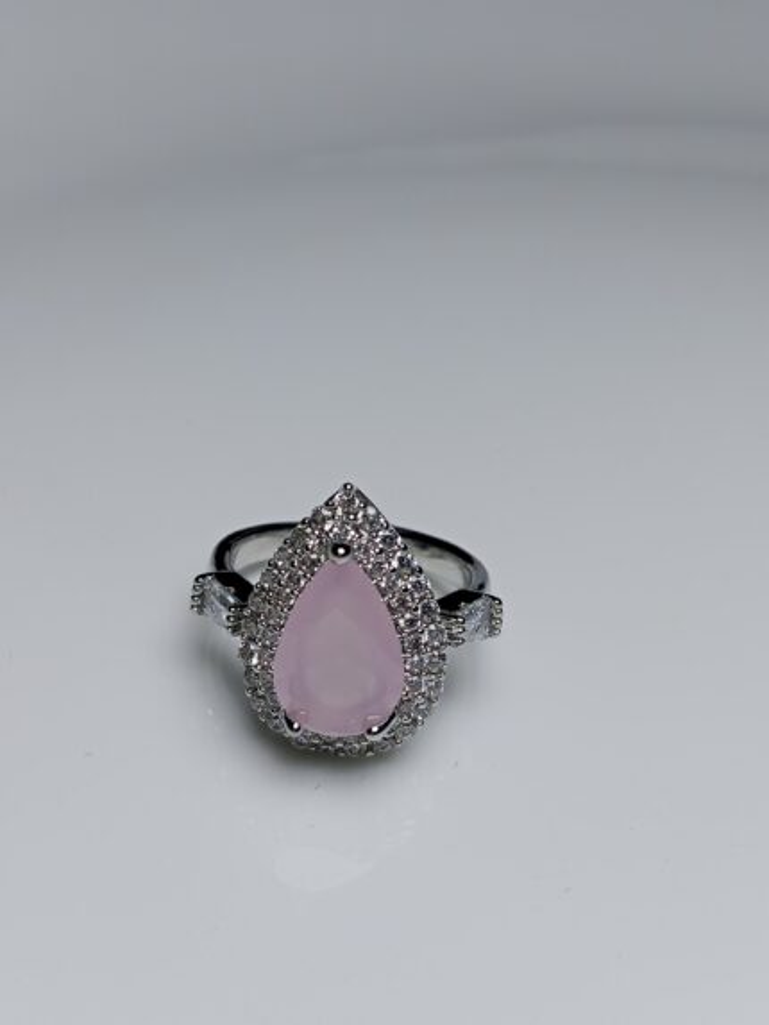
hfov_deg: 31.5
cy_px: 512
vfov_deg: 41.2
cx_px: 384
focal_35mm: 46
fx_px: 1362
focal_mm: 3.98
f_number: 1.8
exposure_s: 1/259
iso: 50
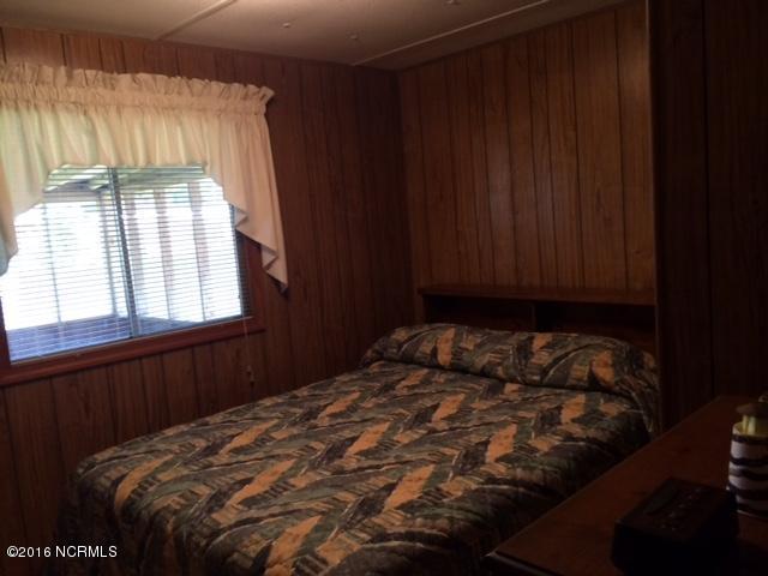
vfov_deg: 48.2
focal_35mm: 29
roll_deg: +2.5
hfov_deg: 61.7
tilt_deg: -6.6
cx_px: 384
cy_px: 288
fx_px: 643
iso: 100
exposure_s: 1/30
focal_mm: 4.15
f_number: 2.2
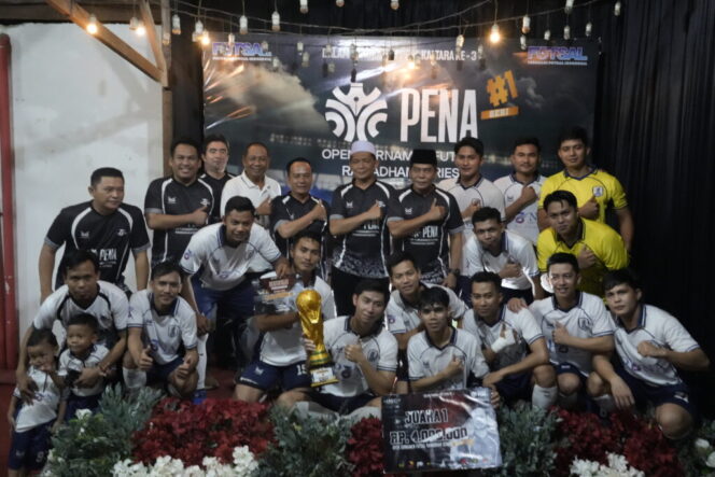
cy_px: 238
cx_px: 358
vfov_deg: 41.1
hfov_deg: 58.7
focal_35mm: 32
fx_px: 636
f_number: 5.6
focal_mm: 32
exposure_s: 1/100
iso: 12800
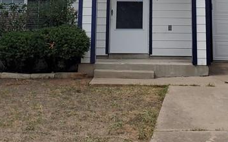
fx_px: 497
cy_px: -65
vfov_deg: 15.2
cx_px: 143
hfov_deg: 25.8
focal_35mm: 80
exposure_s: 1/912
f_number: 2.4
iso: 50
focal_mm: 4.3
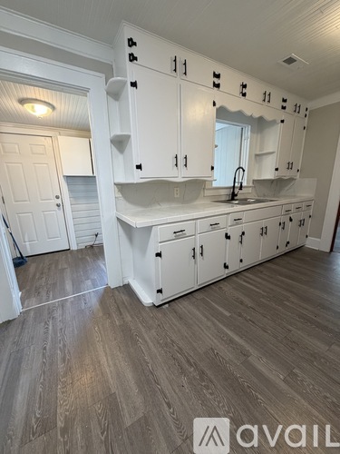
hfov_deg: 85.7
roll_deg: +0.4
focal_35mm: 14
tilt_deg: -13.7
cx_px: 170
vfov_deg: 102.1
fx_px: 183
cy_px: 227
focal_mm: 2.22
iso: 200
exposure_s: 1/60
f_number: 2.2
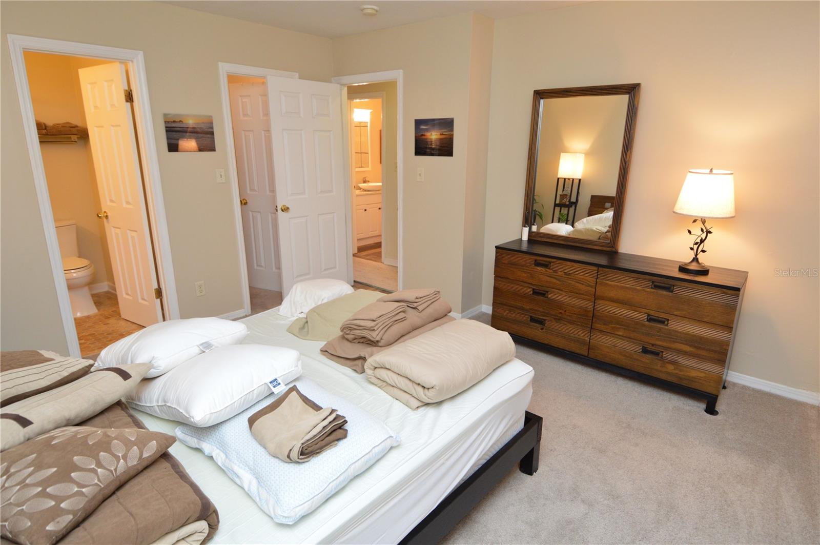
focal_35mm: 18
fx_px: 410
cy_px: 272
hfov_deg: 90.1
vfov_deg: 67.3
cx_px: 410
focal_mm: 12
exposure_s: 1/60
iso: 720
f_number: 4
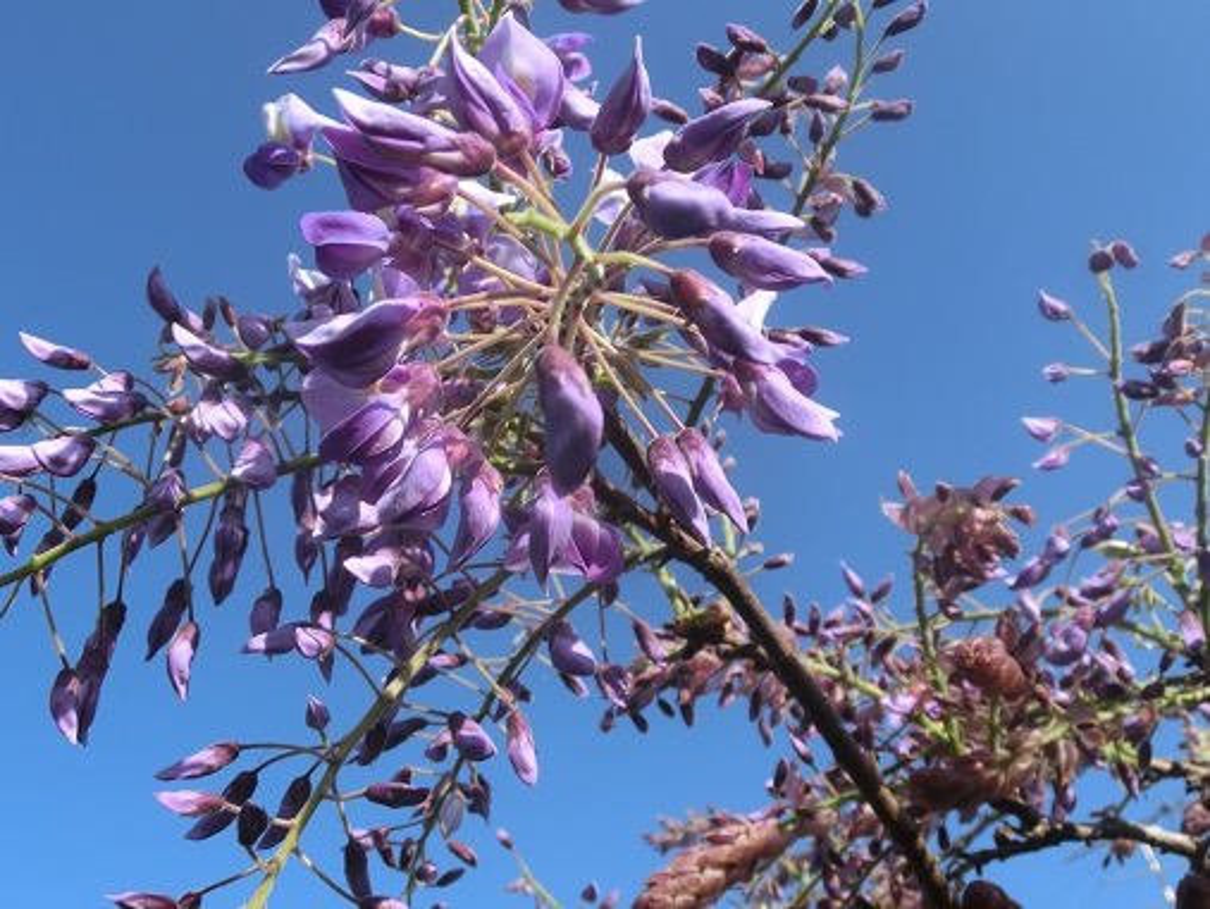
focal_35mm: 37
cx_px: 605
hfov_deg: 50.1
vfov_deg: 38.7
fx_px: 1294
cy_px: 454
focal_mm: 6.5
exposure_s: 1/640
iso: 80
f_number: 4.1
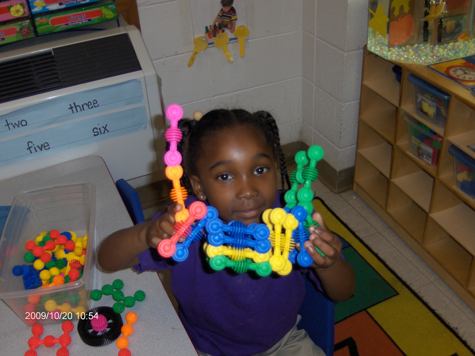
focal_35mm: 36
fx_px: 494
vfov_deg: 39.7
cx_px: 240
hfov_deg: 51.4
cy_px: 173
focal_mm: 7.5
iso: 100
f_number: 2.8
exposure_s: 1/60
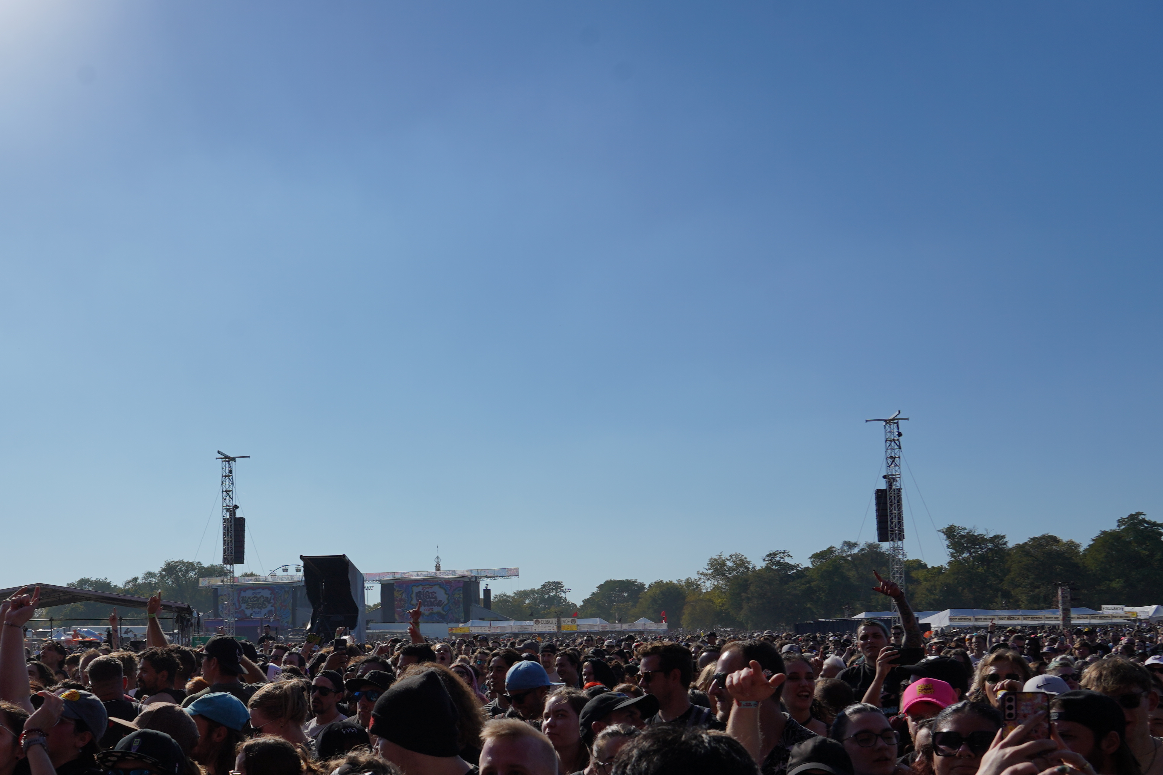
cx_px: 305
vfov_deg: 35.1
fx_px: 1195
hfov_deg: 50.0
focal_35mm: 37
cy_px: 589
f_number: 8
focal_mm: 24
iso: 100
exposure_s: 1/800
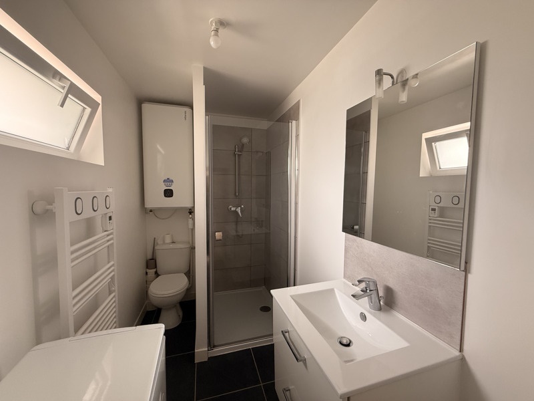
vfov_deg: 85.7
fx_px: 216
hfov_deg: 102.1
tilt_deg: -3.6
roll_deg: -0.2
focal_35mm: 14
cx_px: 267
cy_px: 200
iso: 250
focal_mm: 2.22
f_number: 2.2
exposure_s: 1/99
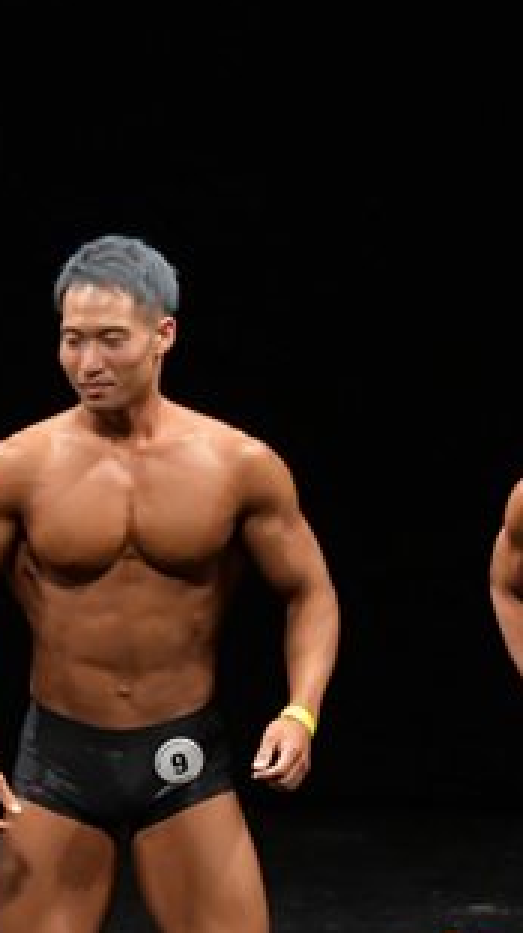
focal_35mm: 526
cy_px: 730
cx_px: -369
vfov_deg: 4.1
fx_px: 12996
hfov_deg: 2.3
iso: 3200
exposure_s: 1/400
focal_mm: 135
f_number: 5.6
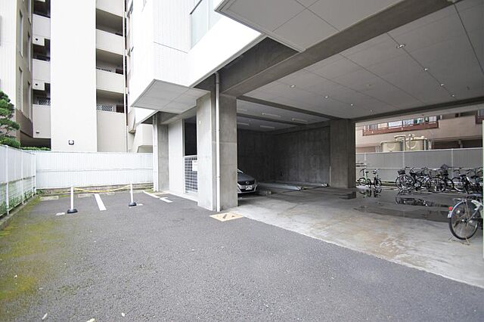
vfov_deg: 77.3
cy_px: 161
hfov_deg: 100.4
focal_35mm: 15
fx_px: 202
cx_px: 242
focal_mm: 10
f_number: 4
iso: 100
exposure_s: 1/40
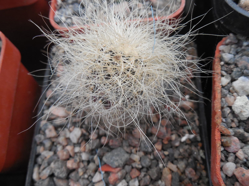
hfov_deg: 58.4
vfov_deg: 45.4
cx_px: 124
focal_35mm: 31
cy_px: 93
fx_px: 223
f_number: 3.6
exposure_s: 1/30
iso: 400
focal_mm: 5.6
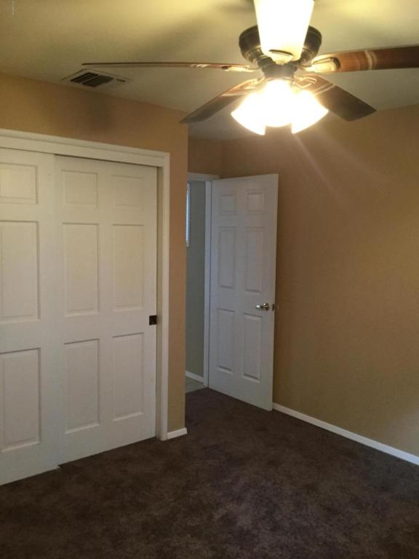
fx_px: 500
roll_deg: -0.9
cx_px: 210
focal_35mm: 31
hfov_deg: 45.4
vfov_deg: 58.4
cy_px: 280
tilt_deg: -4.3
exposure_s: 1/24
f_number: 2.4
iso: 250
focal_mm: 3.3
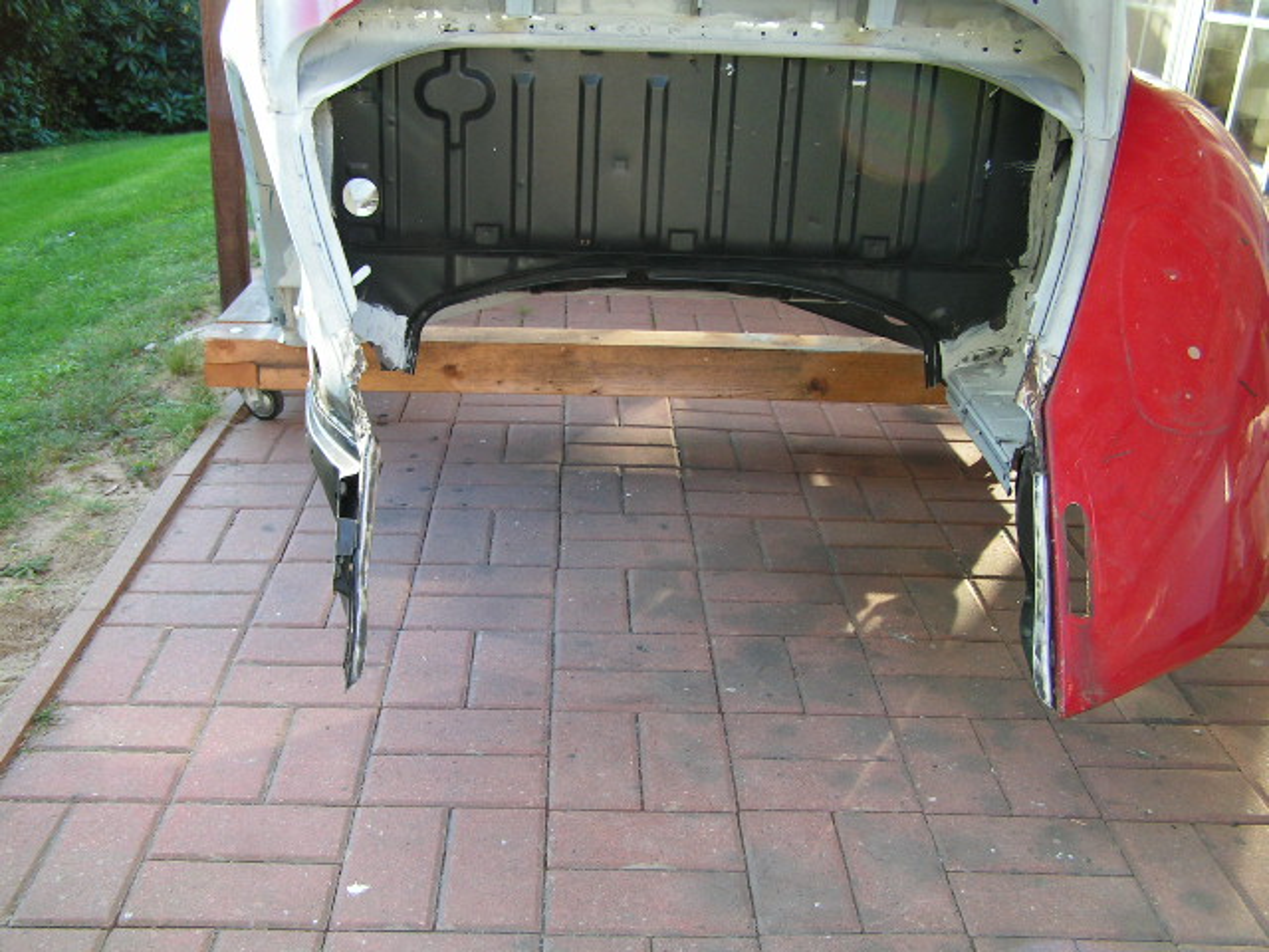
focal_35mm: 38
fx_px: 1393
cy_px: 476
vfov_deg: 37.7
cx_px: 634
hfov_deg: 49.0
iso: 64
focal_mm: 6.3
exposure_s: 1/40
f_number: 2.8
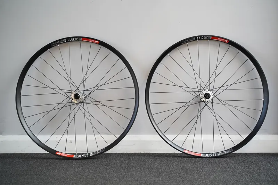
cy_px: 92
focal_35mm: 49
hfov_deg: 40.4
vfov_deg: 27.5
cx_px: 139
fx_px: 378
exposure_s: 1/160
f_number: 3.5
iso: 640
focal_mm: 49
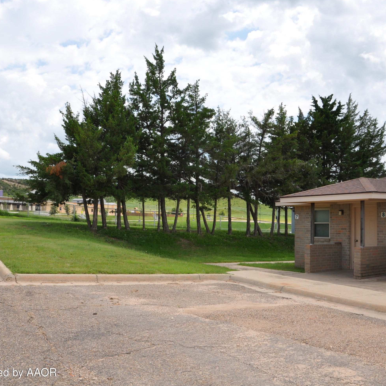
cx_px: 189
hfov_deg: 47.2
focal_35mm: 35
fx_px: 442
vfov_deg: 47.2
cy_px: 194
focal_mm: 18
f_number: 14
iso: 200
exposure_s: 1/200
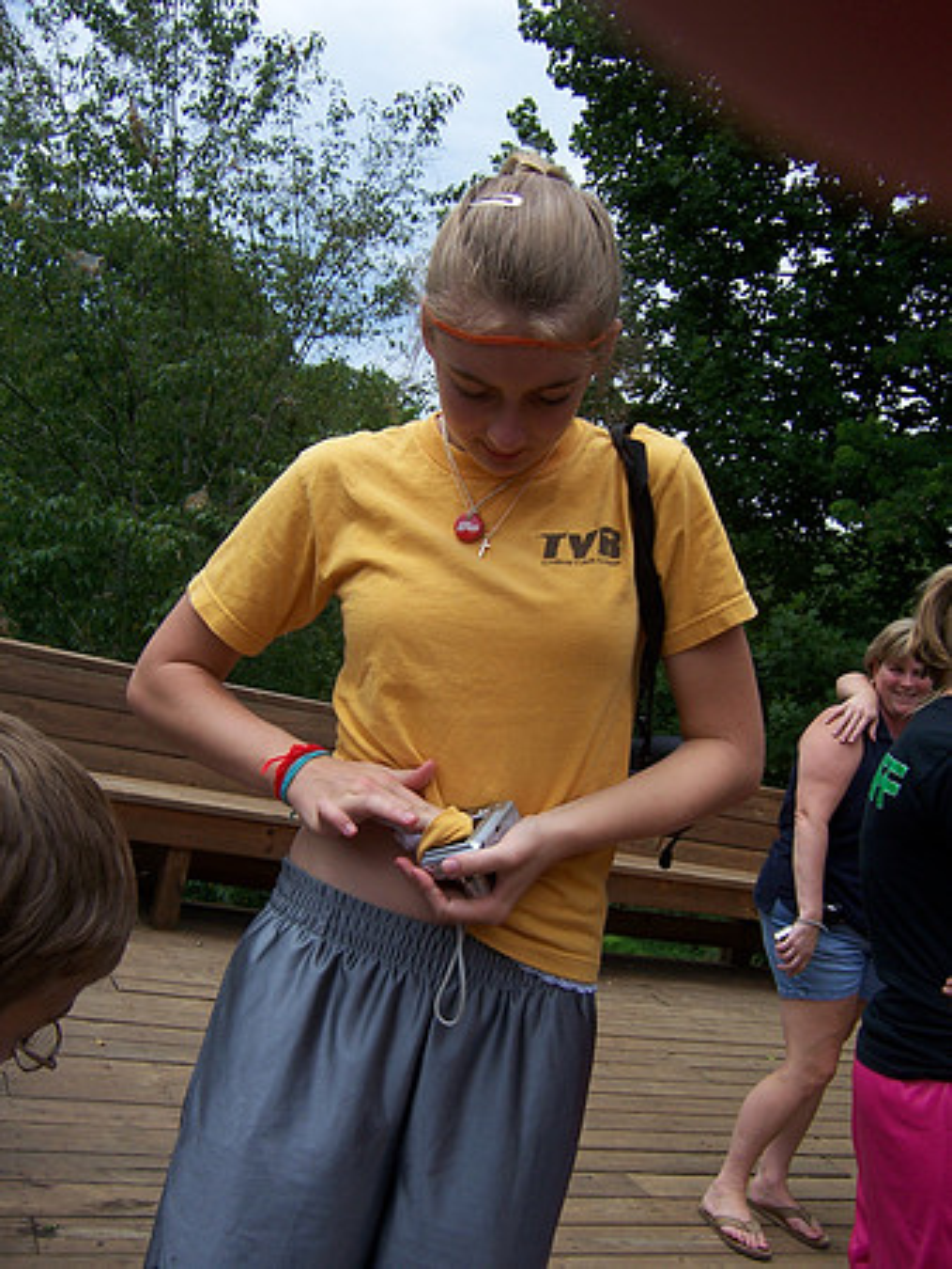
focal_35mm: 33
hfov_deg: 43.0
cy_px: 634
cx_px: 476
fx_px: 1209
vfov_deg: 55.3
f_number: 3.4
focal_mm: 5.5
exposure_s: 1/750
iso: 80
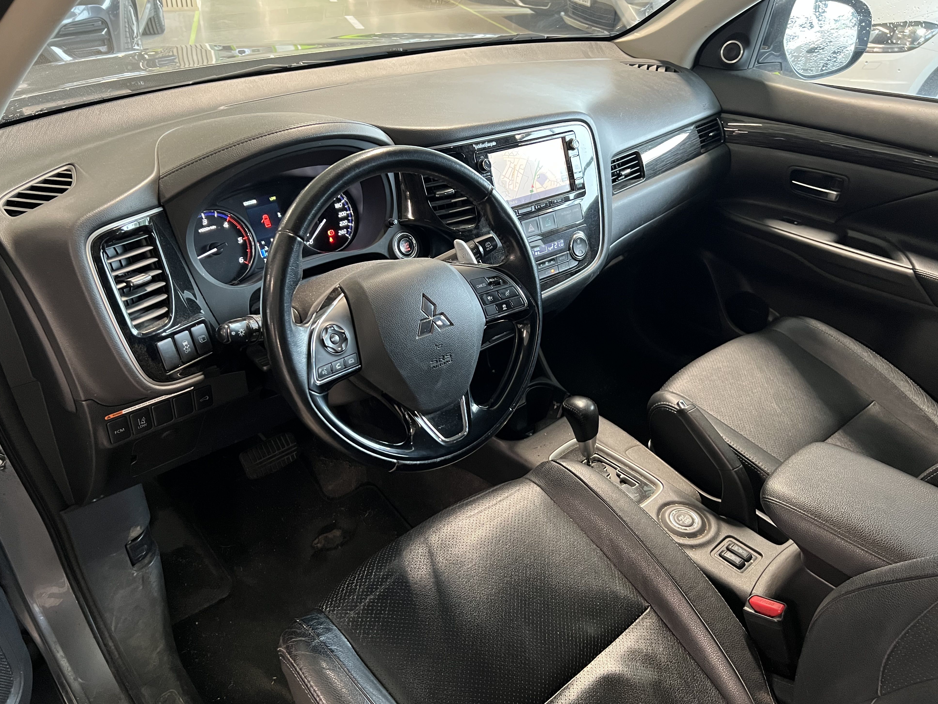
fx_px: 732
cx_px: 465
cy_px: 346
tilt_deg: -32.3
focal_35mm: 27
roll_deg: -1.4
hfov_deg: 65.3
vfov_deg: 51.3
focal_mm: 5.7
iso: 500
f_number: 1.5
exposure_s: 1/45
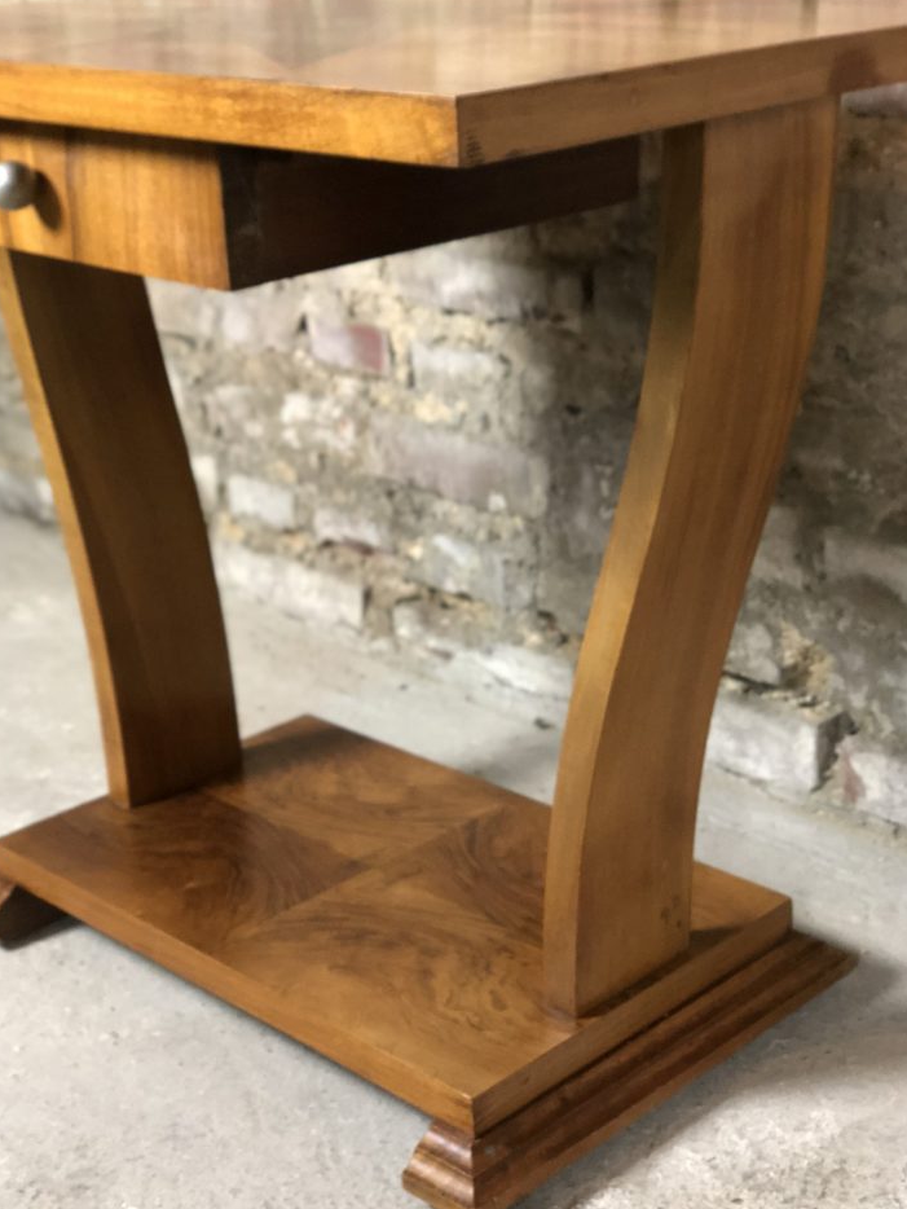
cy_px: 629
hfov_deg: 25.7
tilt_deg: -20.7
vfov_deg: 33.8
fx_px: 1990
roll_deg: +3.8
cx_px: 444
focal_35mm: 57
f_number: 2.4
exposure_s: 1/11
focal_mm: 6
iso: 160
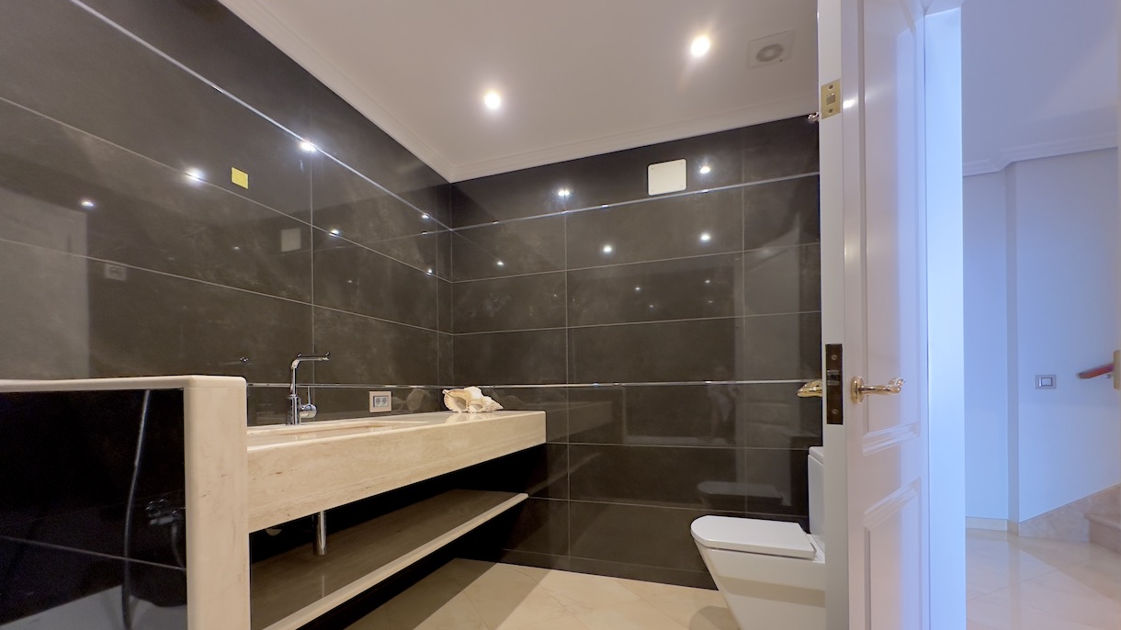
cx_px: 537
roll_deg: +1.1
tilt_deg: -0.4
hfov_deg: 99.3
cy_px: 395
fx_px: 476
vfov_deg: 66.0
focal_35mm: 16
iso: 1000
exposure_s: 1/50
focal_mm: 2.22
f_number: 2.2
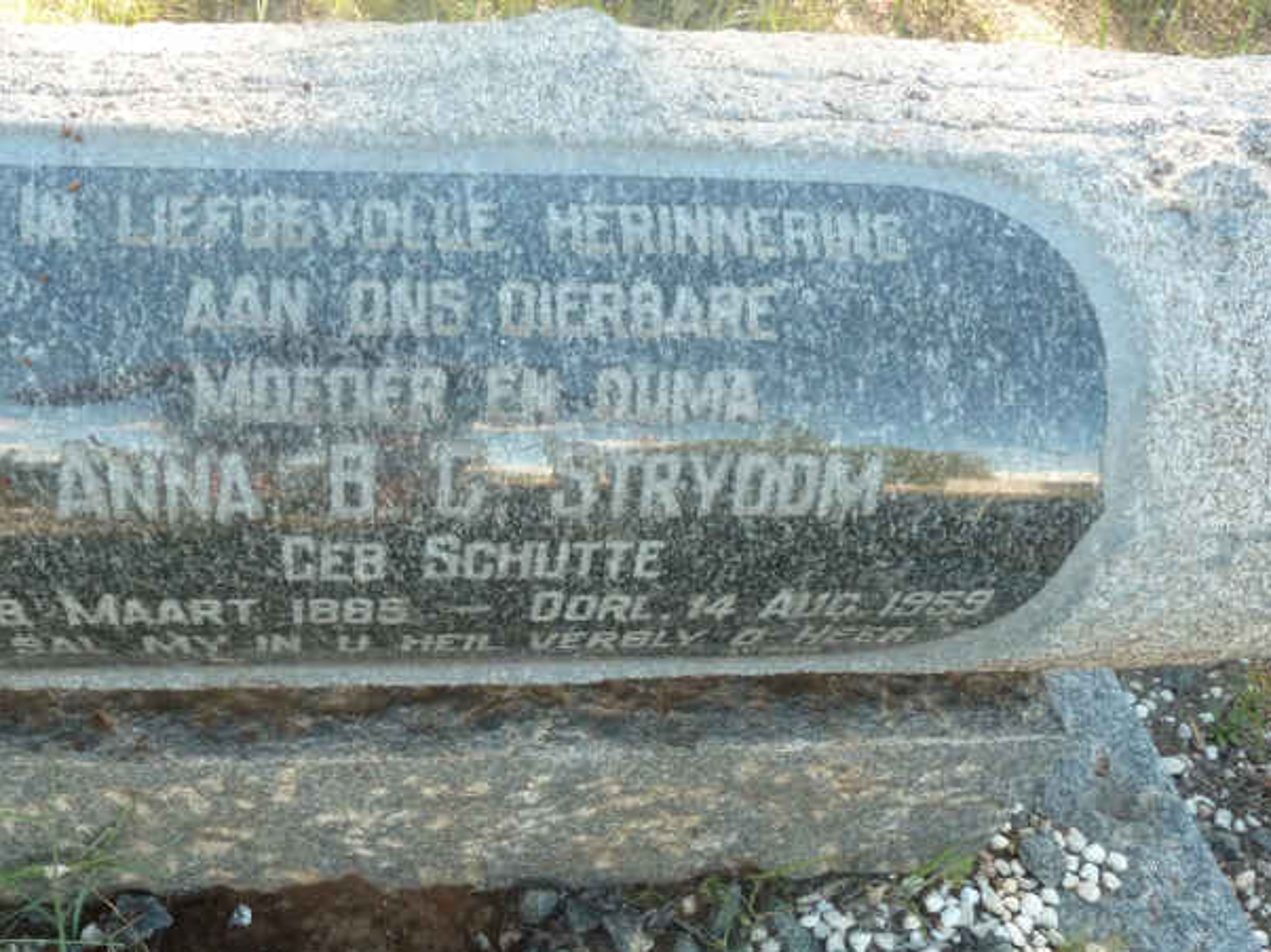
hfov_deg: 54.5
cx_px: 448
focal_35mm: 33
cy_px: 594
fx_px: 1211
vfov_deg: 42.6
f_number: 6.3
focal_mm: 4.1
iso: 250
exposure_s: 1/30
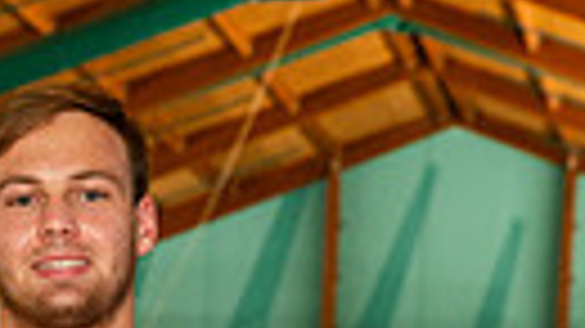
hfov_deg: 10.7
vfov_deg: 5.7
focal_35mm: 200
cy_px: 948
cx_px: 81
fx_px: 3101
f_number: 5
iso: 800
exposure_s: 1/200
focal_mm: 55
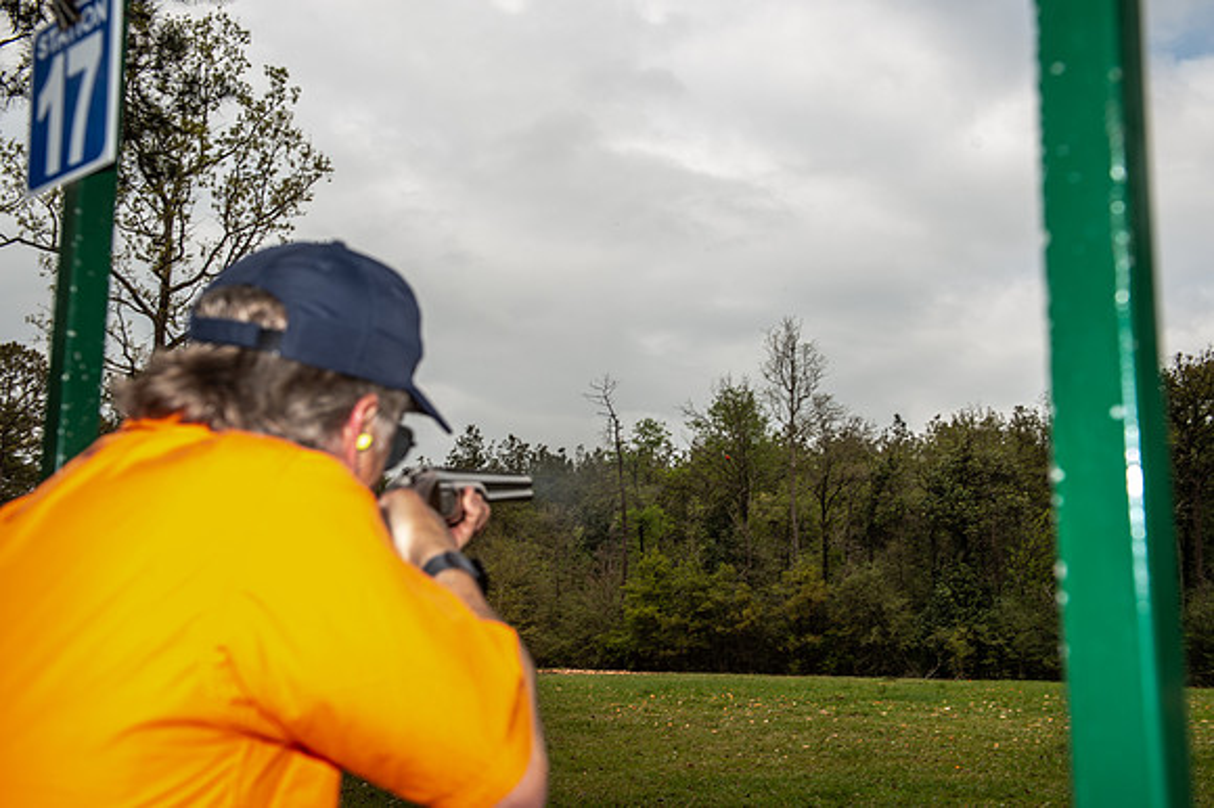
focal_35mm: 38
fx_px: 1281
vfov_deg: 35.0
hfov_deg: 50.7
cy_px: 404
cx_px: 607
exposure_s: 1/250
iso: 125
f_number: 6.3
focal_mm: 38
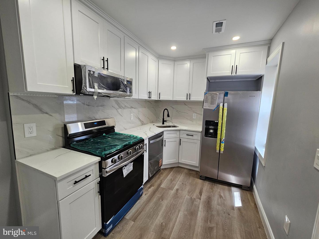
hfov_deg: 106.2
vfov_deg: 89.9
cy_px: 120
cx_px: 160
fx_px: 120
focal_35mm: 13
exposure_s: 1/60
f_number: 2.2
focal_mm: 2.2
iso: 100
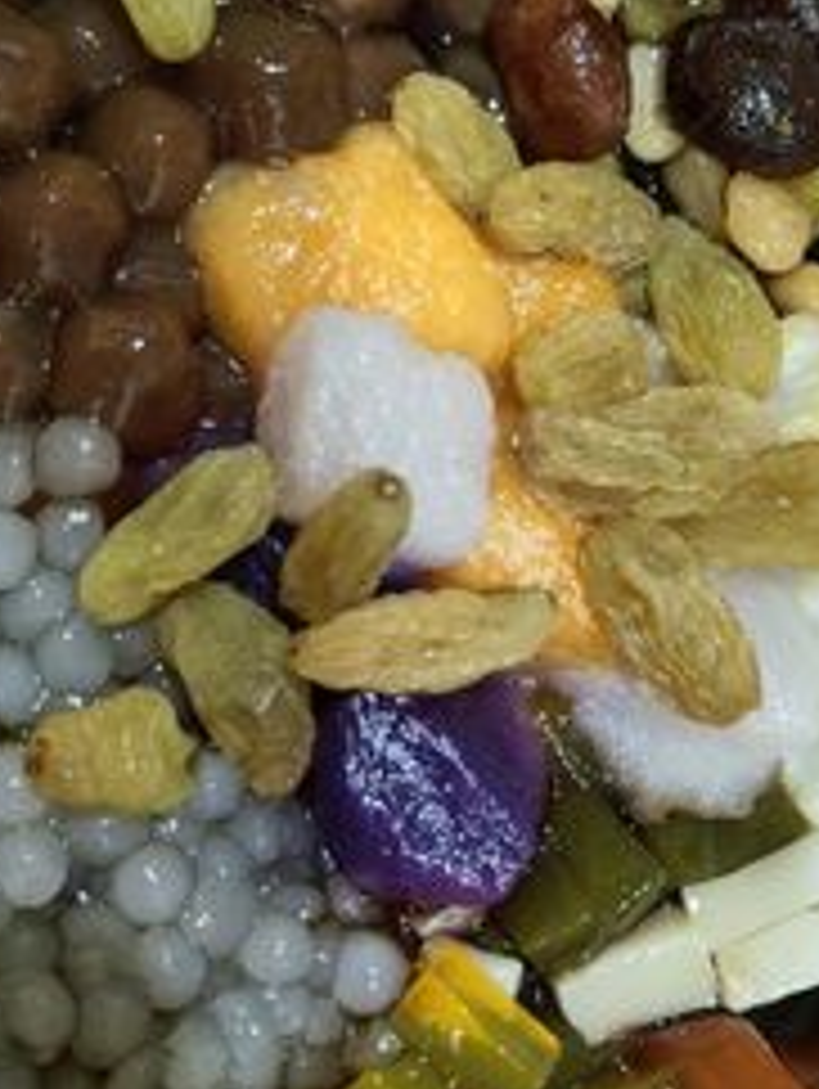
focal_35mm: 52
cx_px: 428
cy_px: 536
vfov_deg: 36.8
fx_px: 1638
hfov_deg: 28.1
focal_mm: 5.52
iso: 500
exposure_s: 1/25
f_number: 1.9
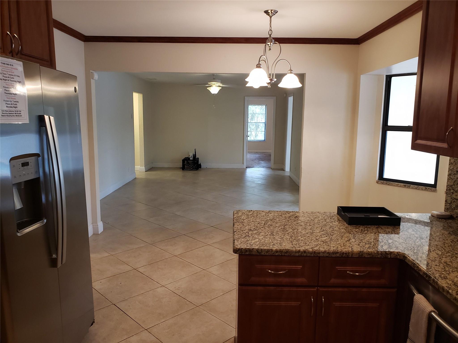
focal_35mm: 26
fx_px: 344
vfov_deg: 53.1
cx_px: 229
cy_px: 172
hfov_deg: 67.3
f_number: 2.4
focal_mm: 4.3
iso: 250
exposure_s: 1/40
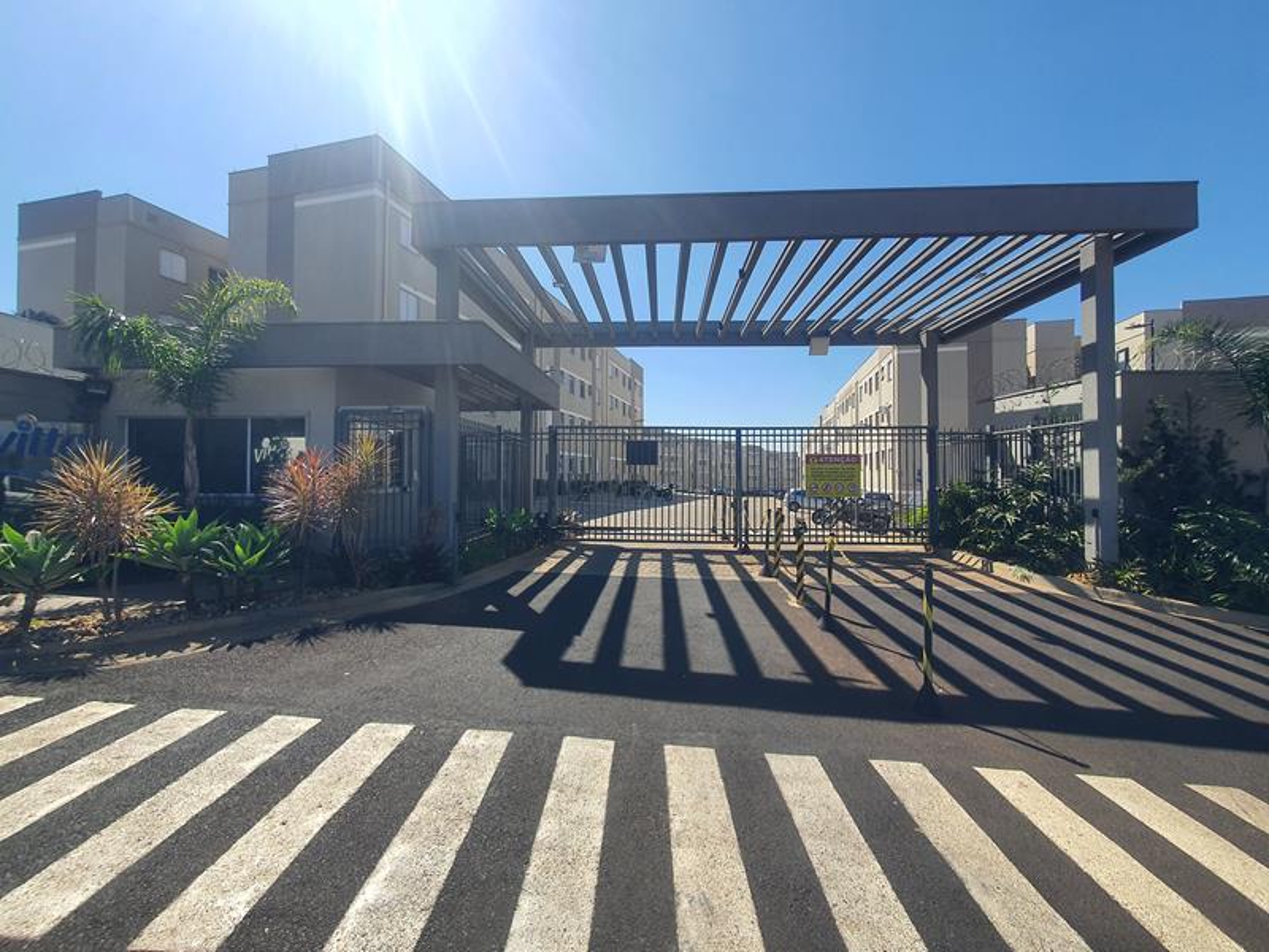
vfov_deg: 89.9
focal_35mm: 13
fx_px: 477
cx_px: 634
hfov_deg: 106.2
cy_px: 476
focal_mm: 1.8
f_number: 2.2
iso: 50
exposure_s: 1/840
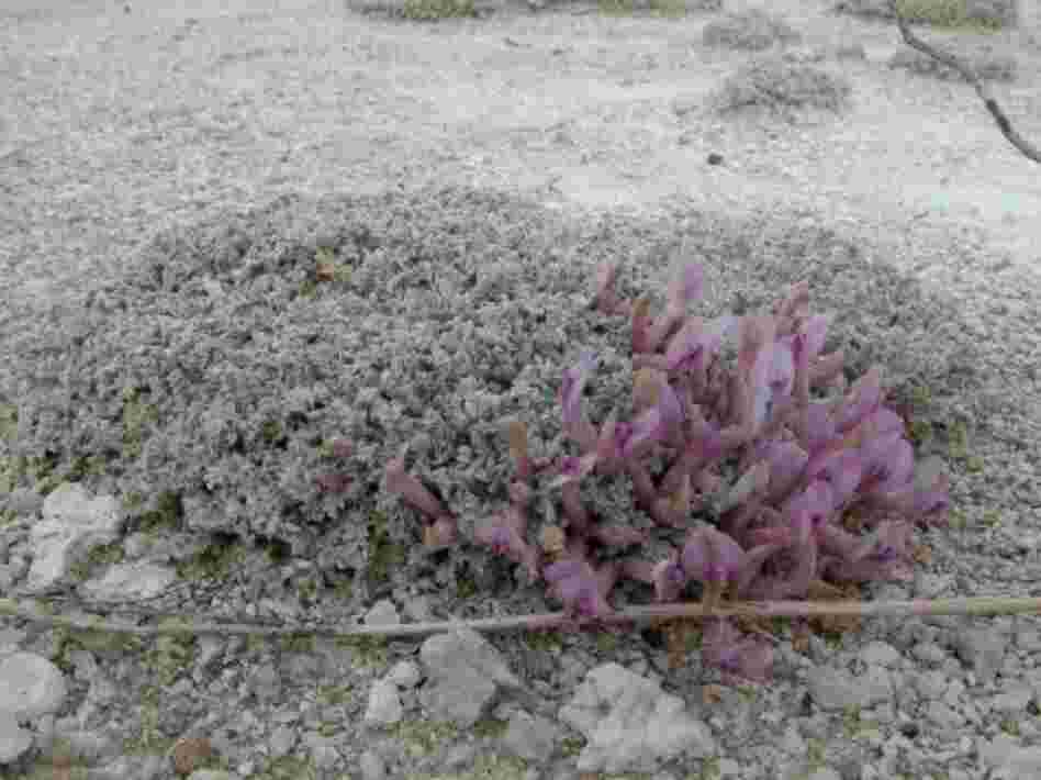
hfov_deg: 54.0
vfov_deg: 41.8
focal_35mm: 34
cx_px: 520
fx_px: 1022
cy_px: 390
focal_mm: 8.9
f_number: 6.3
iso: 100
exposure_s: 1/277
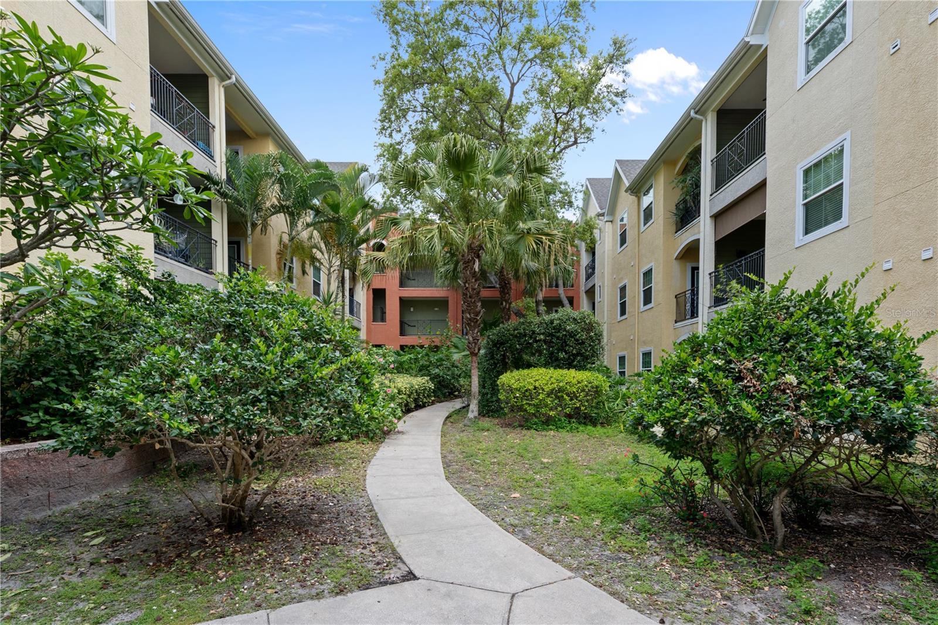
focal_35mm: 16
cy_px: 312
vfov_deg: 73.7
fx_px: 417
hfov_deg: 96.7
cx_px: 469
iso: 320
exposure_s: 1/80
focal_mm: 16
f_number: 9
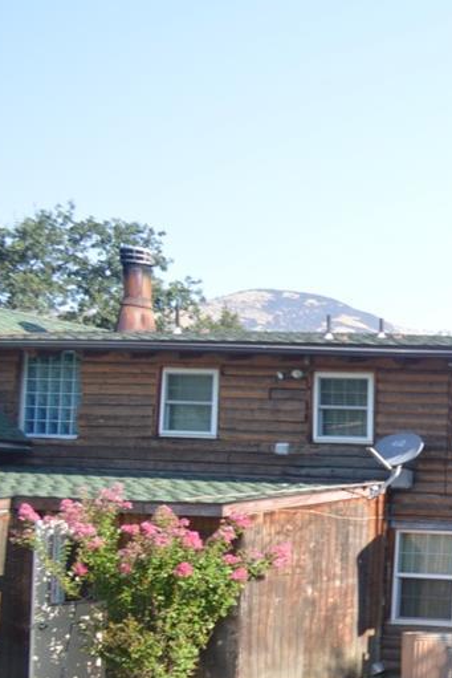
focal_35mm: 44
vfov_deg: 43.2
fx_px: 828
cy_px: 502
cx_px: 976
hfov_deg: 17.4
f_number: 5.6
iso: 160
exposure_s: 1/125
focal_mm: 10
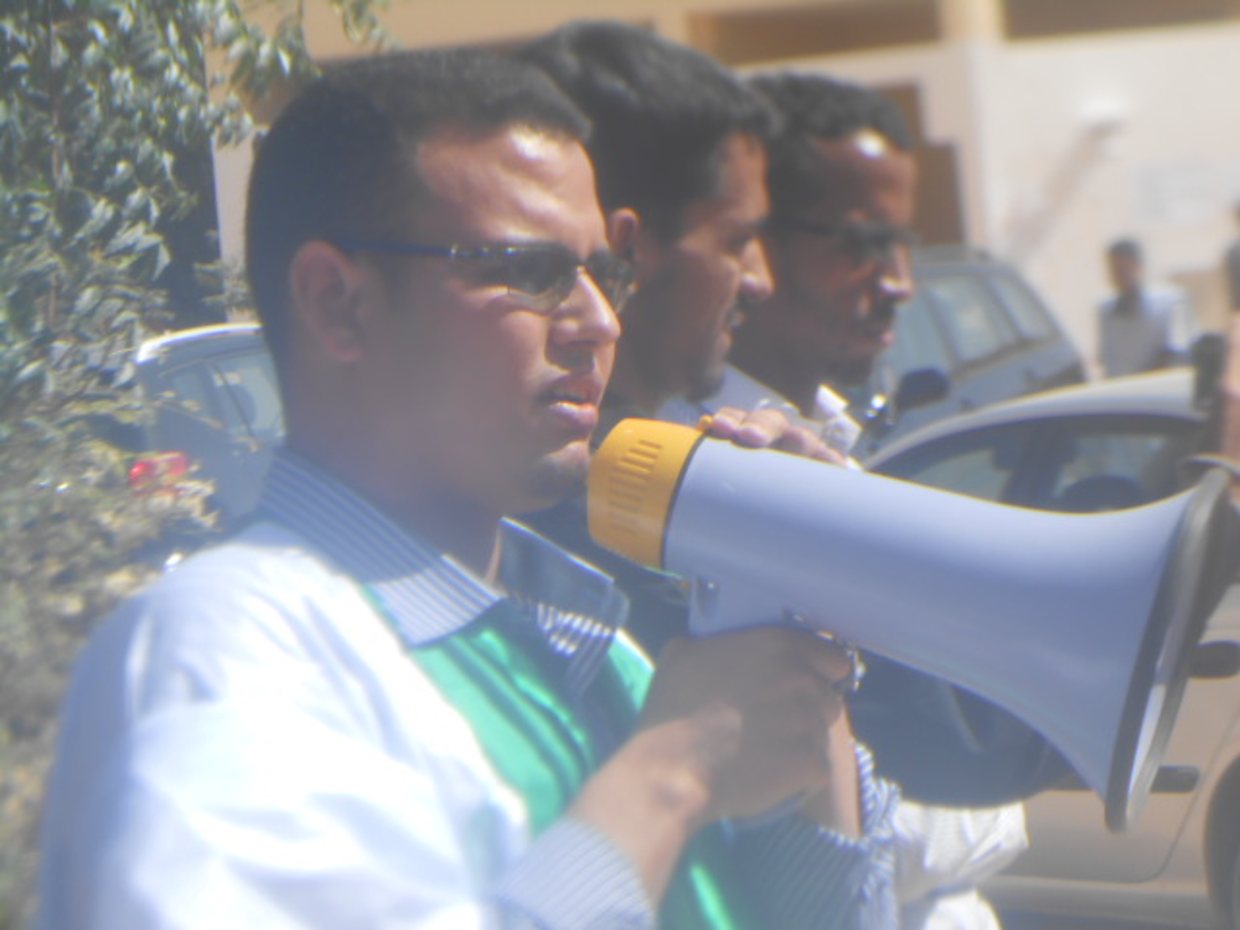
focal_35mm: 119
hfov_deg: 16.6
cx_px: 620
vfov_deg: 12.5
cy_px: 465
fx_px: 4263
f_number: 5.5
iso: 80
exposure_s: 1/200
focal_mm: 21.2
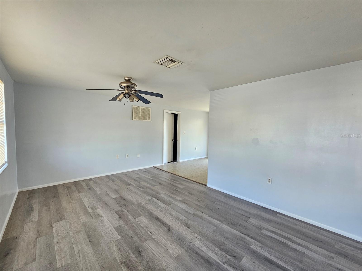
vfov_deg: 89.9
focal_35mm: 13
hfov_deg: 106.2
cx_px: 181
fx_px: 136
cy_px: 136
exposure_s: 1/60
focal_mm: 2.2
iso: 160
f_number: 2.2
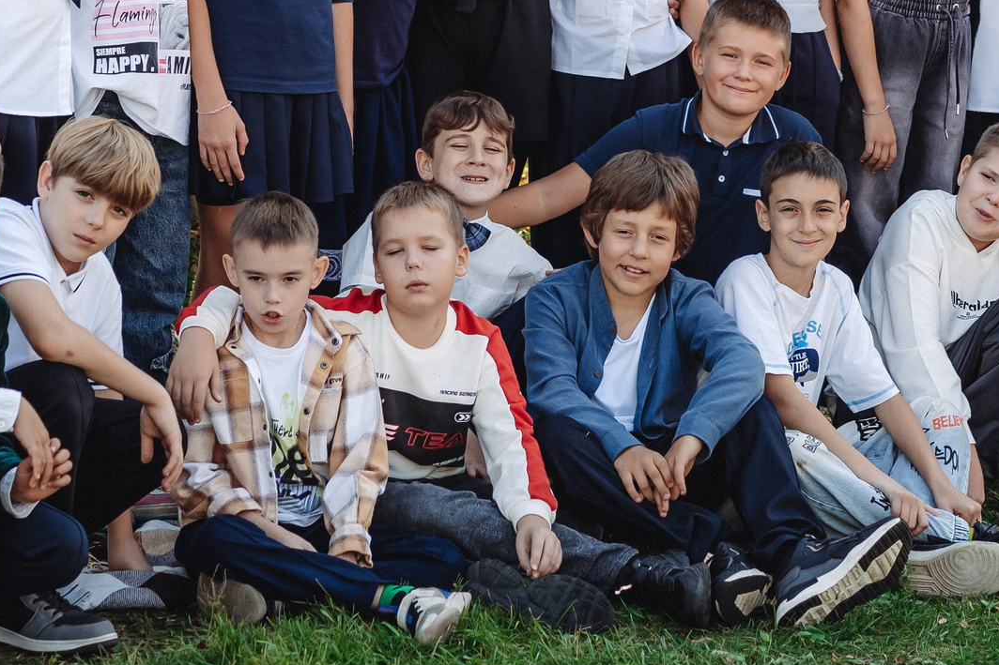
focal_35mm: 142
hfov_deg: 14.4
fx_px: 3940
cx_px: 378
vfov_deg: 9.6
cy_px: 62
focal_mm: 55
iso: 500
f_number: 3.5
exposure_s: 1/1000
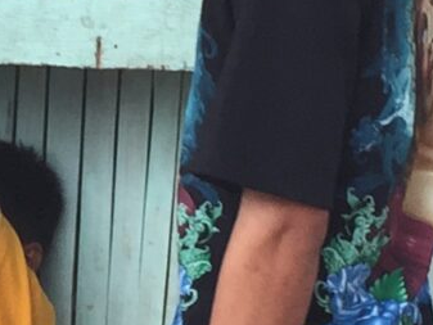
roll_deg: -1.9
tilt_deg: -7.0
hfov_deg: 8.9
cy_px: 193
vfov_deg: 6.8
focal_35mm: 220
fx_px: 2753
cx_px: 15
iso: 50
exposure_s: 1/120
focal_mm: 4.15
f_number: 2.2
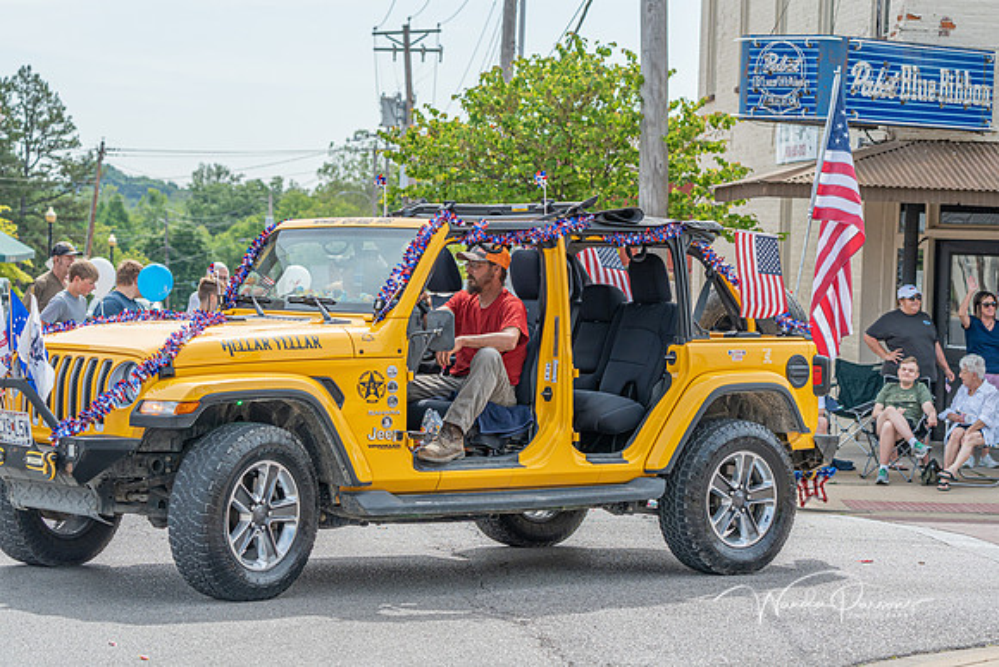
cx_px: 500
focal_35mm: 100
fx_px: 2776
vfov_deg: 13.7
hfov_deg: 20.4
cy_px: 334
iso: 400
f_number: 6.3
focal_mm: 100
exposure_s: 1/1250
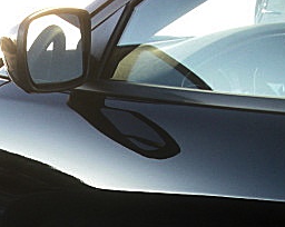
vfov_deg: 16.7
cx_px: -2
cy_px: 265
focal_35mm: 88
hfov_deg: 21.0
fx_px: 741
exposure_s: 1/125
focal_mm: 6.3
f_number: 2.8
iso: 100
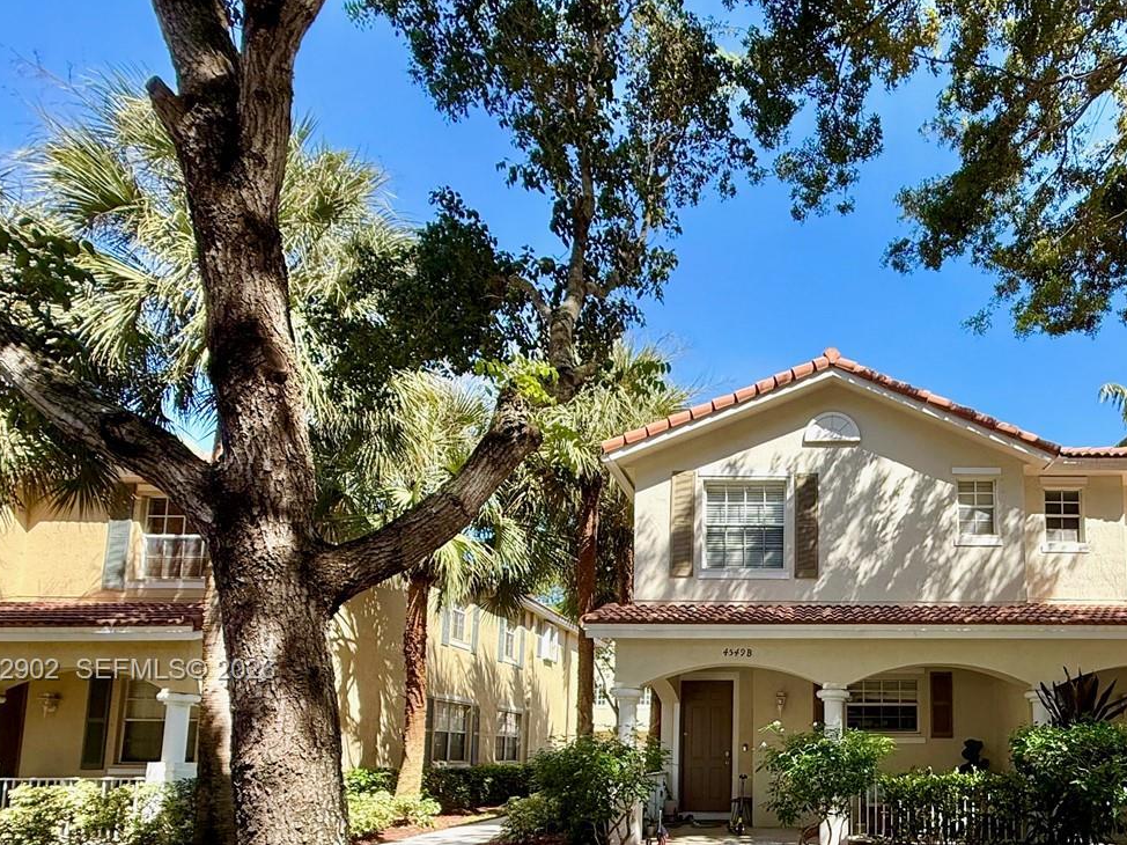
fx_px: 749
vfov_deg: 54.9
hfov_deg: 69.2
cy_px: 671
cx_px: 841
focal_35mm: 23
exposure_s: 1/590
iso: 64
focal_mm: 2.22
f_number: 2.2
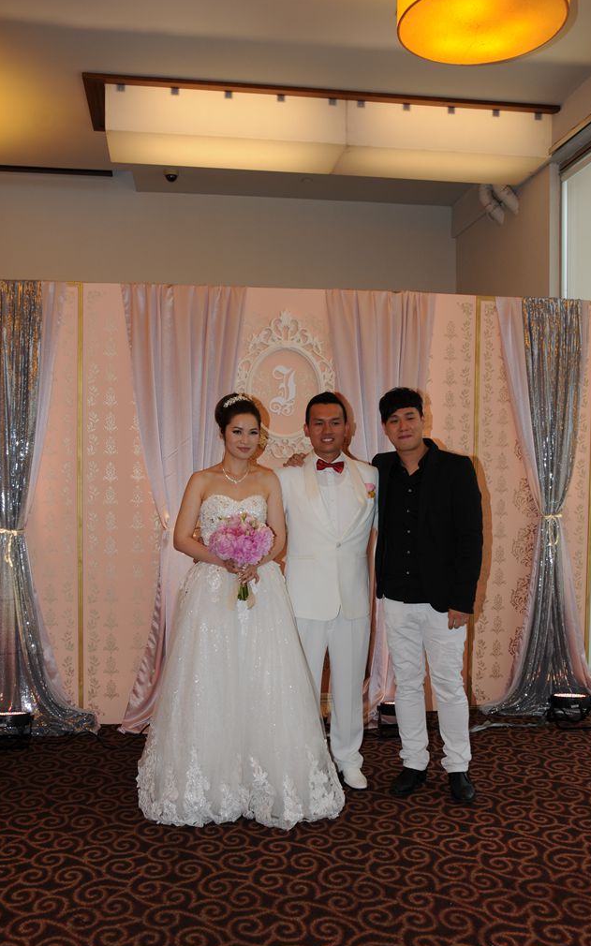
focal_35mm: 33
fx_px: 838
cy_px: 476
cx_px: 287
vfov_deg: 58.9
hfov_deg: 38.8
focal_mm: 21
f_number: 5.6
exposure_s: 1/30
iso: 200
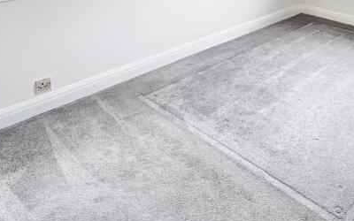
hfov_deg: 48.6
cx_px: 284
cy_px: -78
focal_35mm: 38
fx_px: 367
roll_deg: -0.4
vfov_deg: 27.2
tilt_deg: -3.1
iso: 100
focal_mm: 2.22
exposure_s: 1/100
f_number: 2.2
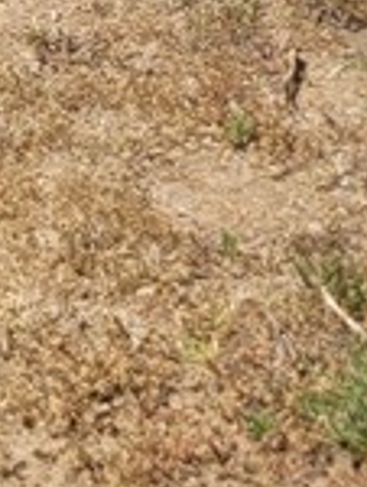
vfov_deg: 9.6
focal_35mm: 177
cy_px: -773
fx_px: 2495
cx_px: 208
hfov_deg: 8.4
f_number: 1.8
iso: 40
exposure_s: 1/2371
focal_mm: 5.4
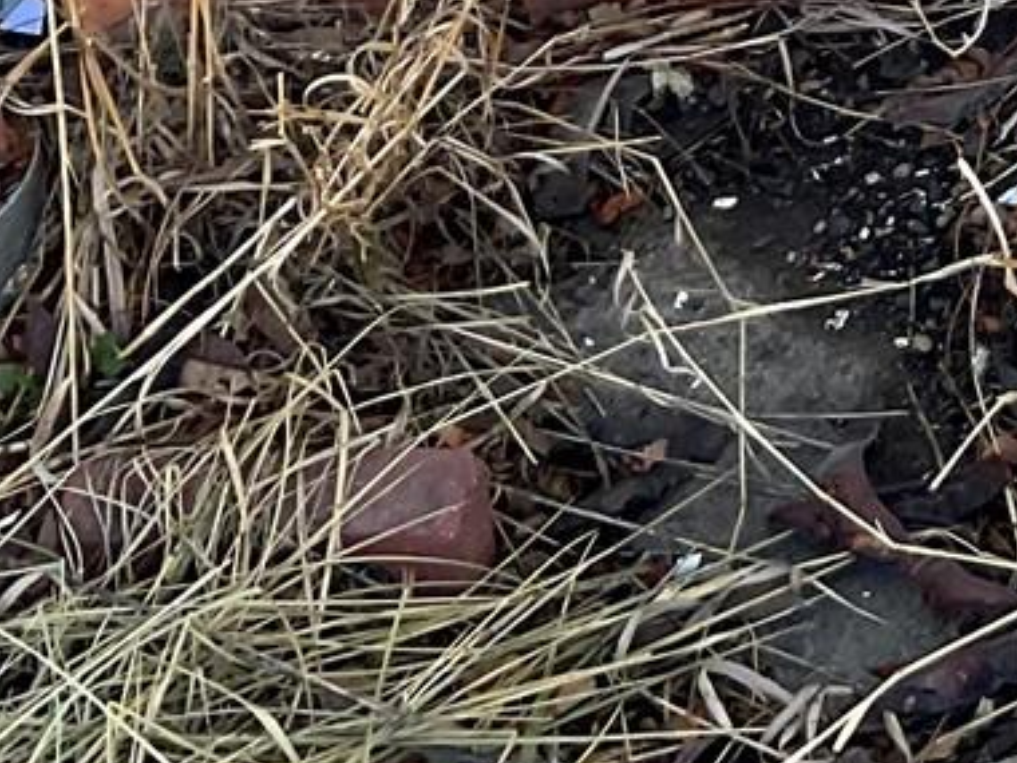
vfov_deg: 11.3
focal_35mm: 122
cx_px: 1649
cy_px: -589
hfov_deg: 14.7
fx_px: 3584
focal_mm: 3
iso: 16
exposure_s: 1/219
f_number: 1.8
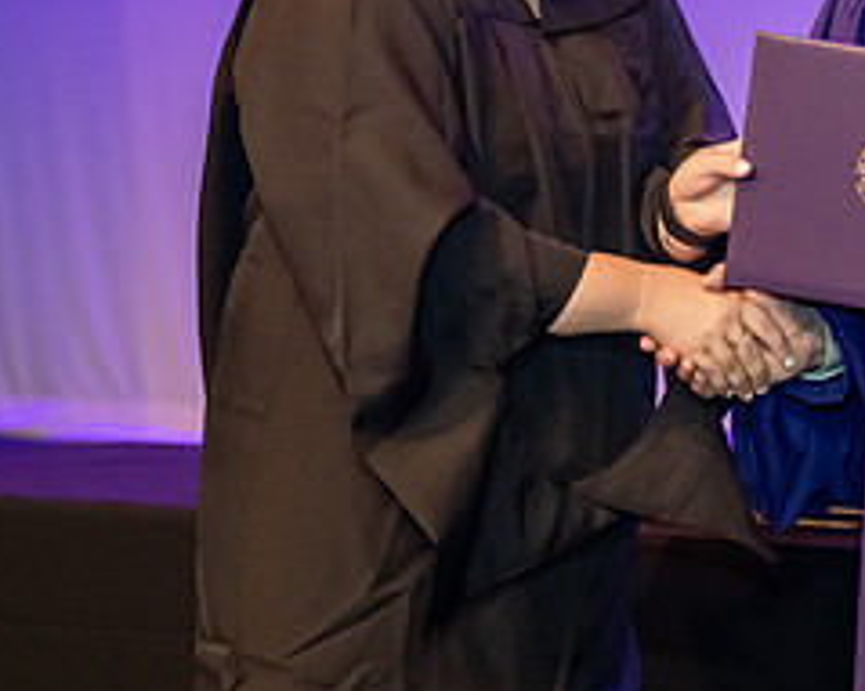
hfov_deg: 10.8
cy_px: 139
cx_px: 793
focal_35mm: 178
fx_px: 4555
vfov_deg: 8.7
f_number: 4
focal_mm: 78
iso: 3200
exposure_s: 1/200
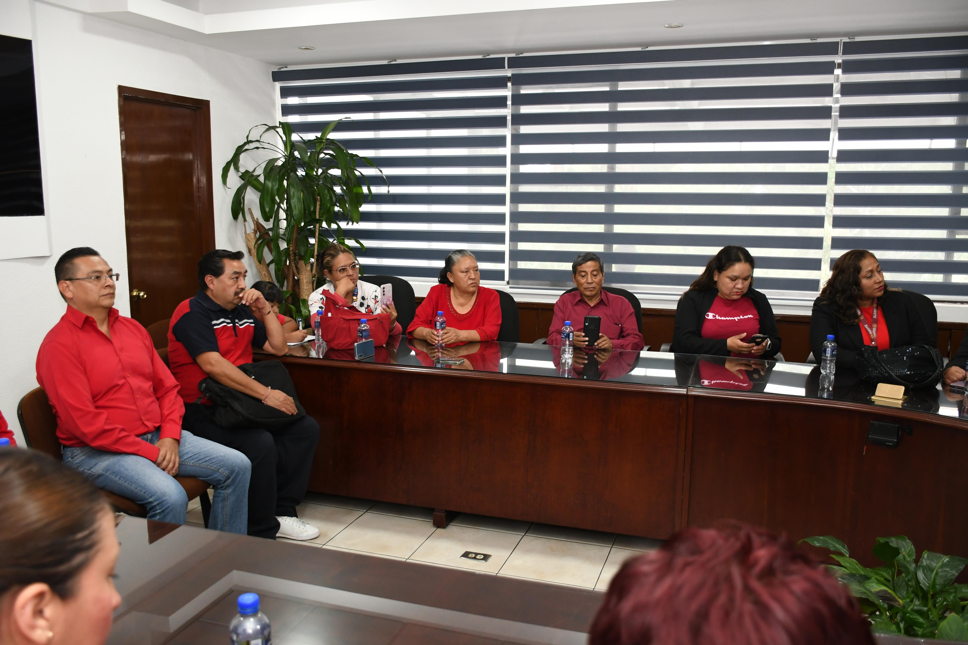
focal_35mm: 30
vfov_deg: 43.6
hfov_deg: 61.9
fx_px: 807
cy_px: 322
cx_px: 484
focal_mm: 20
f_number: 3.5
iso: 1250
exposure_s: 1/100
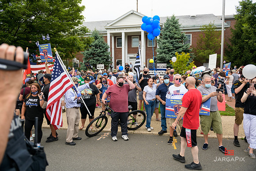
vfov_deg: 53.2
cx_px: 128
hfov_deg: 73.7
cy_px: 86
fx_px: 171
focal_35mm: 24
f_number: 3.2
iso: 200
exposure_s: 1/320
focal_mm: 24
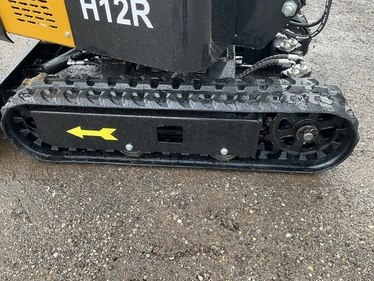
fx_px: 335
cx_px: 184
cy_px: 143
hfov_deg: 58.3
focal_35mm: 31
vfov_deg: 45.5
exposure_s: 1/122
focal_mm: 3
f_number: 1.8
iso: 20
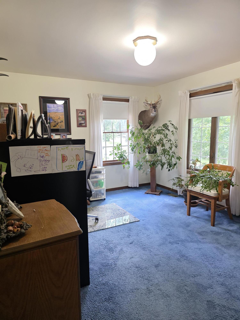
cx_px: 120
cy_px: 160
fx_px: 213
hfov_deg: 58.9
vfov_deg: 73.9
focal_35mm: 23
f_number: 1.7
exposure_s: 1/120
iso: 500
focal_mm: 6.3
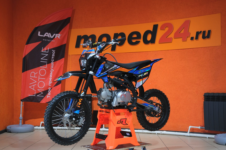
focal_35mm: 49
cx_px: 113
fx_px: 308
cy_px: 75
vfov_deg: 27.5
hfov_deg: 40.3
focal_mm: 32.5
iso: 800
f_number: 4
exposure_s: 1/60
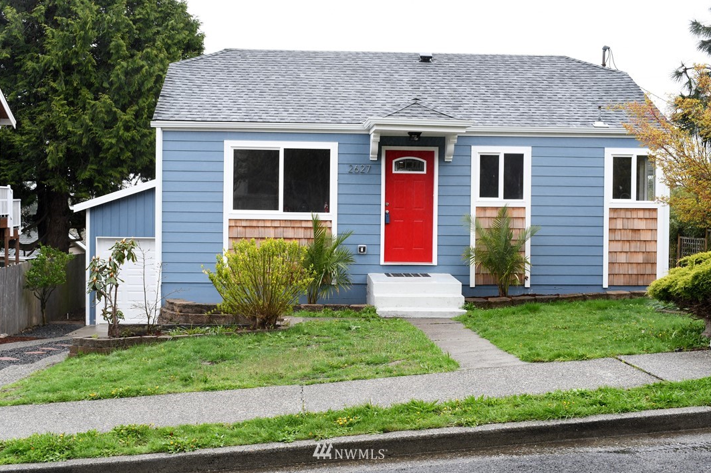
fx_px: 968
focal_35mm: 49
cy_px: 235
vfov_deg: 27.5
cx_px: 350
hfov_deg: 40.3
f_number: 10
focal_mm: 32
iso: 320
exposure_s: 1/100
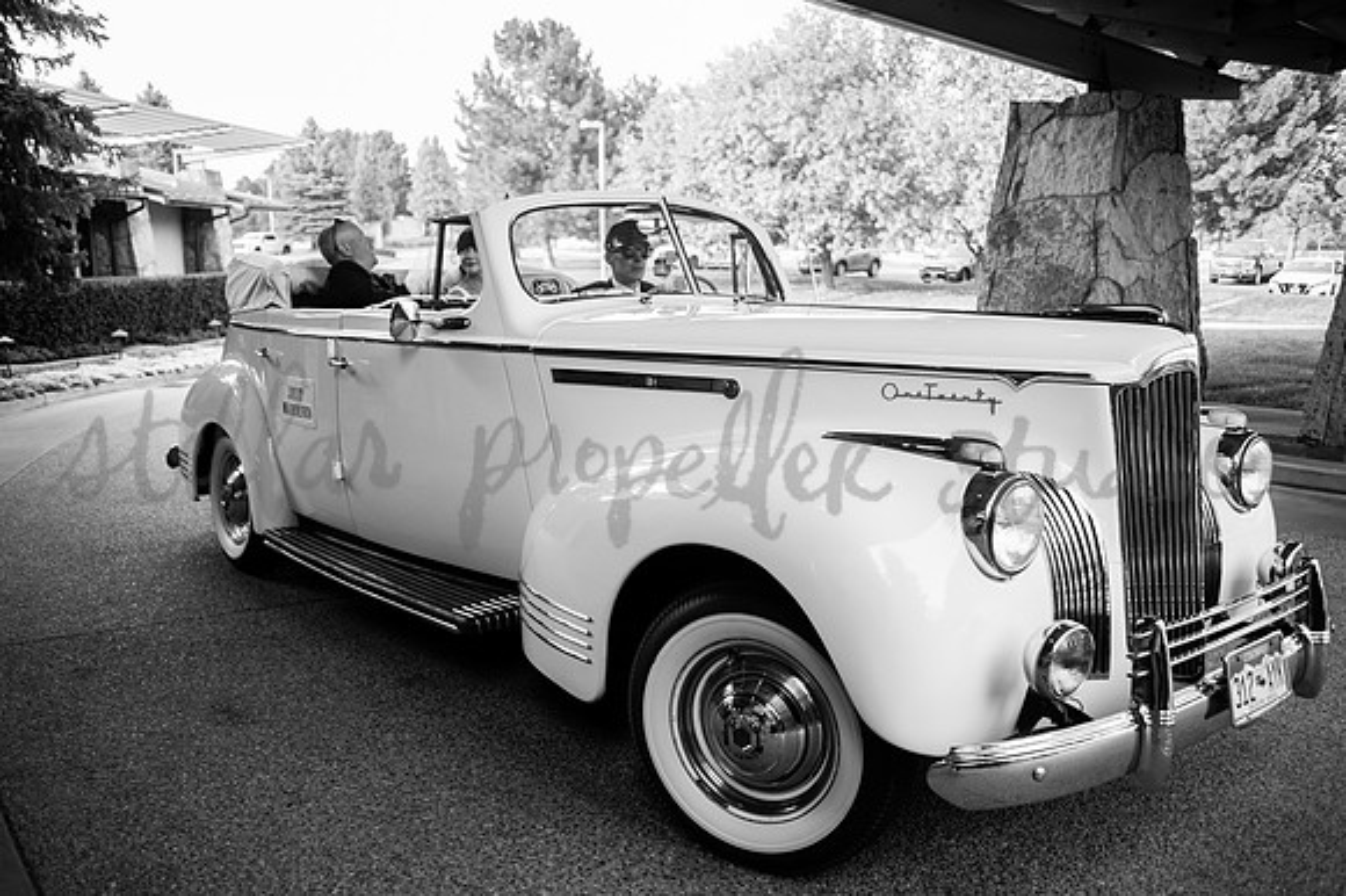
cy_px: 448
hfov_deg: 62.9
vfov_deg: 44.3
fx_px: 1100
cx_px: 673
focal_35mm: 29
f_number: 2.8
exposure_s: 1/500
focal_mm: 28
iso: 1000
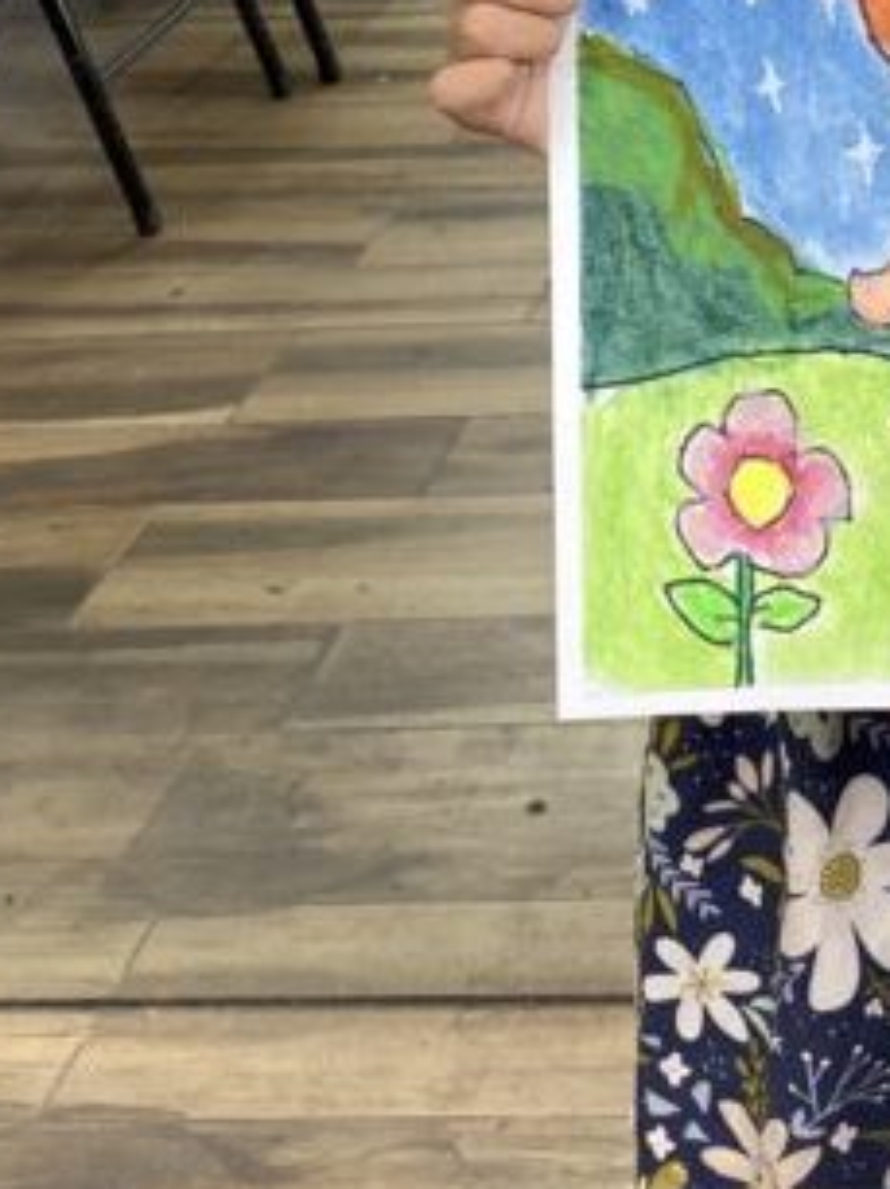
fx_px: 2918
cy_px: 35
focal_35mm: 85
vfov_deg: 22.3
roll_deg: +4.5
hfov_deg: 16.7
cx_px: 1034
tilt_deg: -15.4
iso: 80
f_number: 1.8
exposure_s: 1/100
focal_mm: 4.25
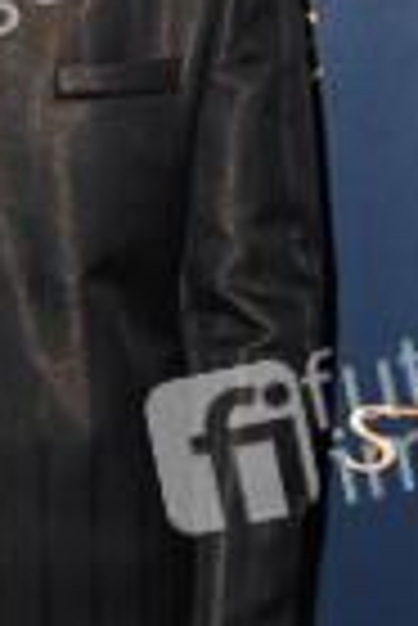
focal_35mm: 132
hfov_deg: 10.3
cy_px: 203
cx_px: -29
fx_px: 2293
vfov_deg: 15.5
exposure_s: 1/250
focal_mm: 46
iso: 640
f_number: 5.6
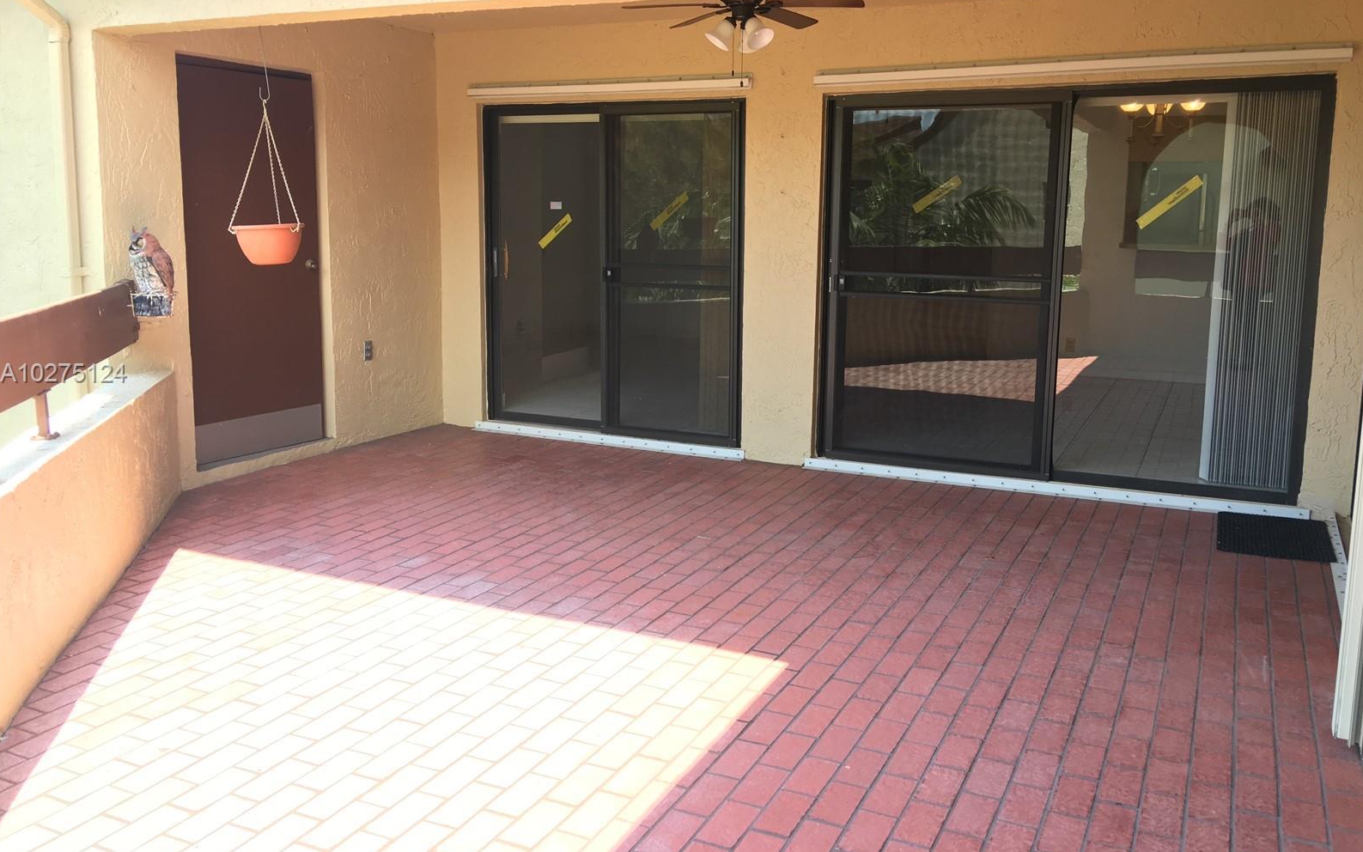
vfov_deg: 40.5
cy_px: 374
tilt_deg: -7.4
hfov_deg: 61.2
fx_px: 1152
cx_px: 683
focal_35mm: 31
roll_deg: -1.7
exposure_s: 1/120
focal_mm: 4.15
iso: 25
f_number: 2.2
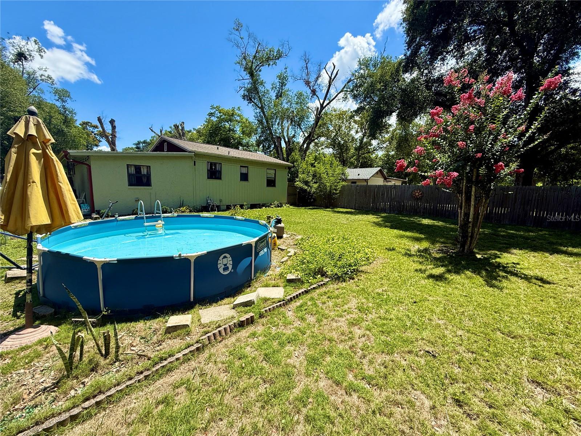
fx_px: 235
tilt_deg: -5.7
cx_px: 290
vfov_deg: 85.7
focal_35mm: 14
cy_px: 218
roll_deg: -1.2
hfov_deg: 102.1
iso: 50
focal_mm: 2.22
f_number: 2.2
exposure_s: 1/1211
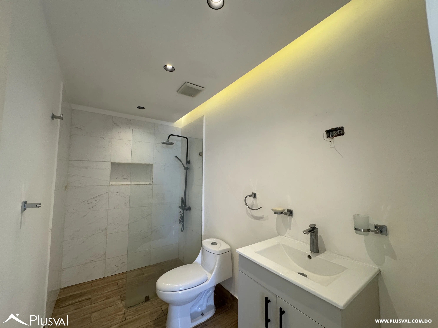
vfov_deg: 85.7
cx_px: 219
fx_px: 177
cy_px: 164
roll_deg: -0.1
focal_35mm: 14
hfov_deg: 102.1
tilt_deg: +3.6
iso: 200
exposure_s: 1/120
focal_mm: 2.22
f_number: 2.2
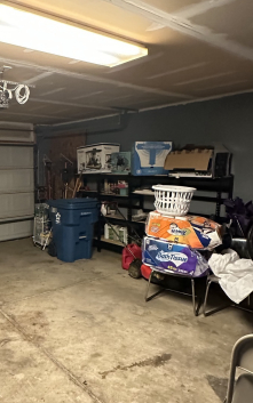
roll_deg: +0.6
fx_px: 309
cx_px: 40
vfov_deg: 66.4
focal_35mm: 28
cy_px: 204
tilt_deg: -6.6
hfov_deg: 42.0
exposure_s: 1/60
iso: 1000
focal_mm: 2.22
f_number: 2.2
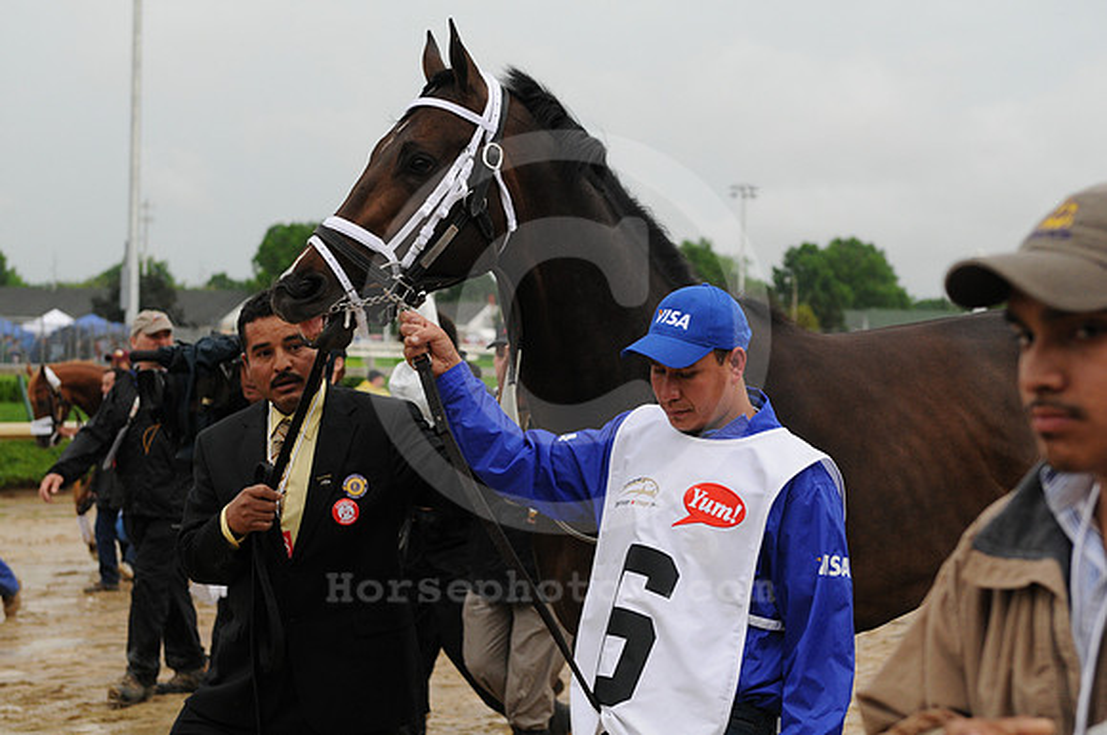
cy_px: 368
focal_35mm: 75
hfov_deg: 27.0
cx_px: 554
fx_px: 2303
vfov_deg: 18.1
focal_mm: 50
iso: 800
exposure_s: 1/800
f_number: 4
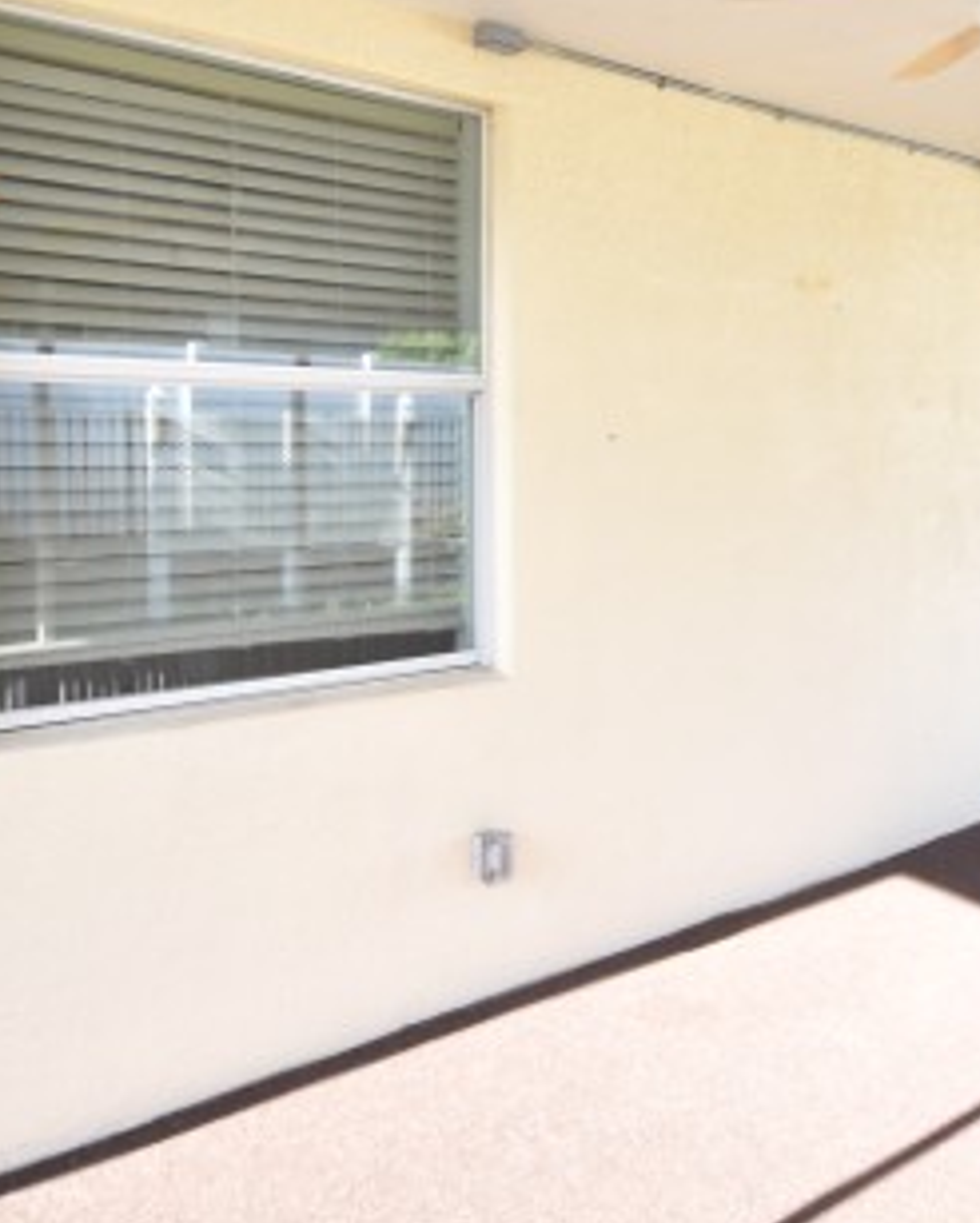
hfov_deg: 42.9
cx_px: 757
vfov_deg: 53.7
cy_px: 474
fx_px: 1195
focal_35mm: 33
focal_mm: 10
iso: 800
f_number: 3.5
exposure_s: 1/350
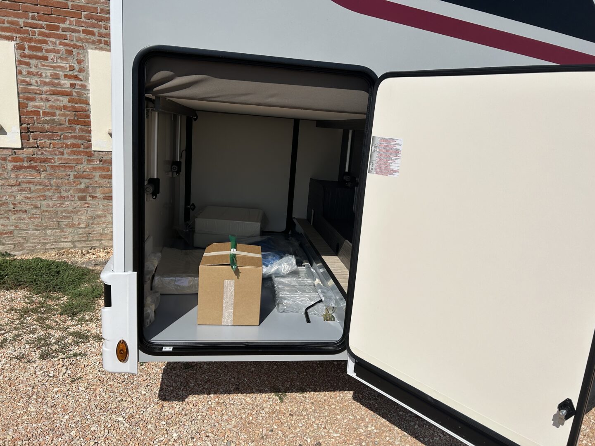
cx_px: 298
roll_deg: -2.2
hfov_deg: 67.3
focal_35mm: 26
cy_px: 223
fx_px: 447
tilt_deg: -10.7
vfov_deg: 53.1
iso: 50
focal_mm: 5.7
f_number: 1.5
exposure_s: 1/10309
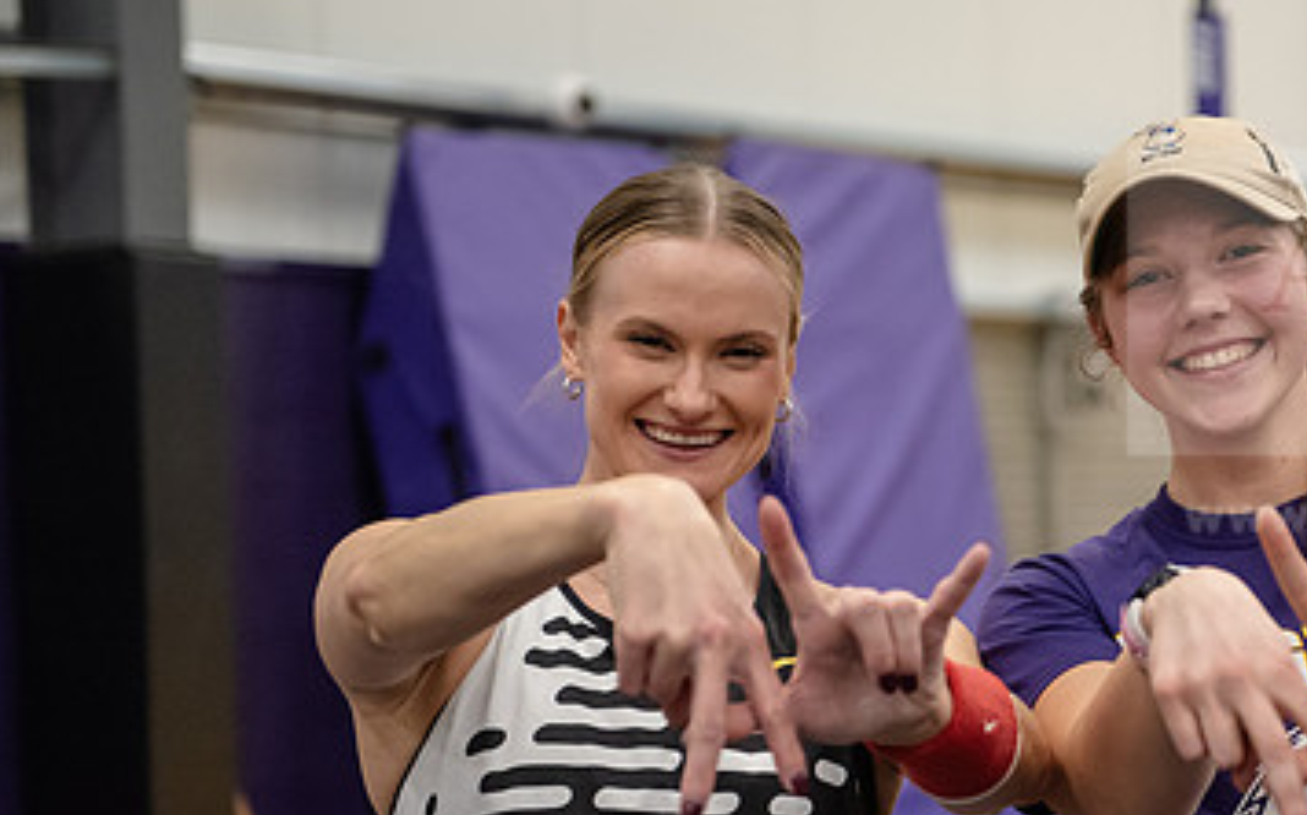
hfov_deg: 20.0
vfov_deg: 12.7
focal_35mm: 103
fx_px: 3667
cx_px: 1017
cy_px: 593
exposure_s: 1/400
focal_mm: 62
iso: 4000
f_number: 3.2
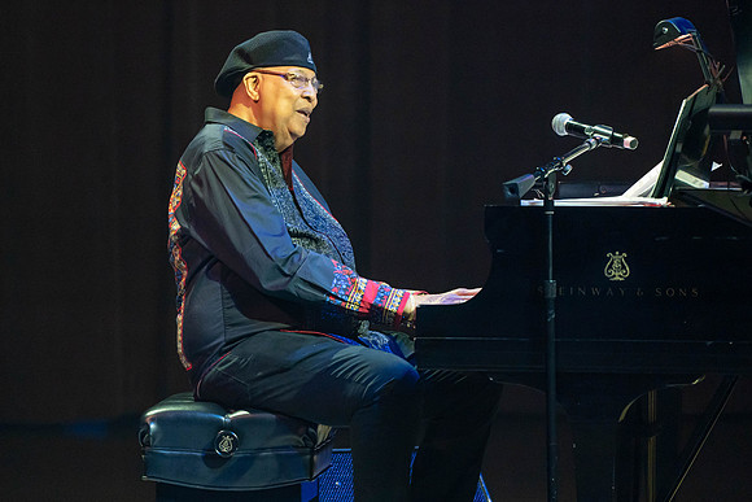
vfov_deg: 2.7
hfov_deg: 4.1
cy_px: 221
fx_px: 10466
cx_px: 281
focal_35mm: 501
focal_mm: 400
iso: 3200
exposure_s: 1/250
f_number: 5.6
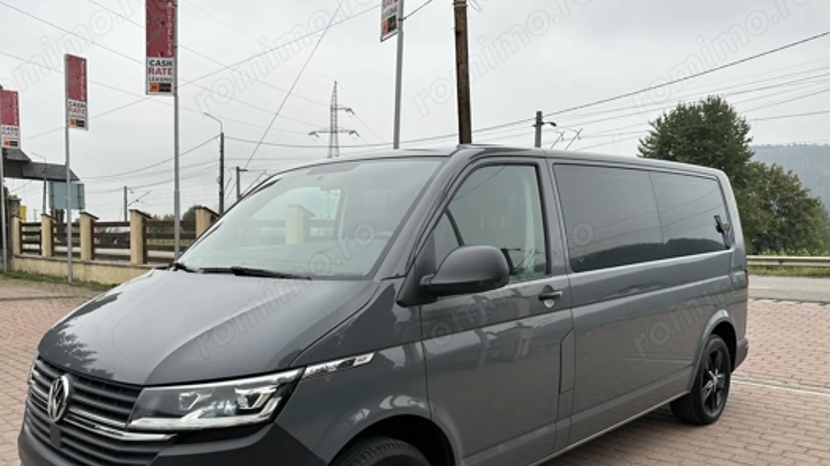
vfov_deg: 38.6
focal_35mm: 30
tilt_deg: -4.4
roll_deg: -1.0
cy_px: 303
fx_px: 660
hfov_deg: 64.3
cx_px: 400
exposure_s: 1/785
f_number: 1.78
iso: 80
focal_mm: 6.86
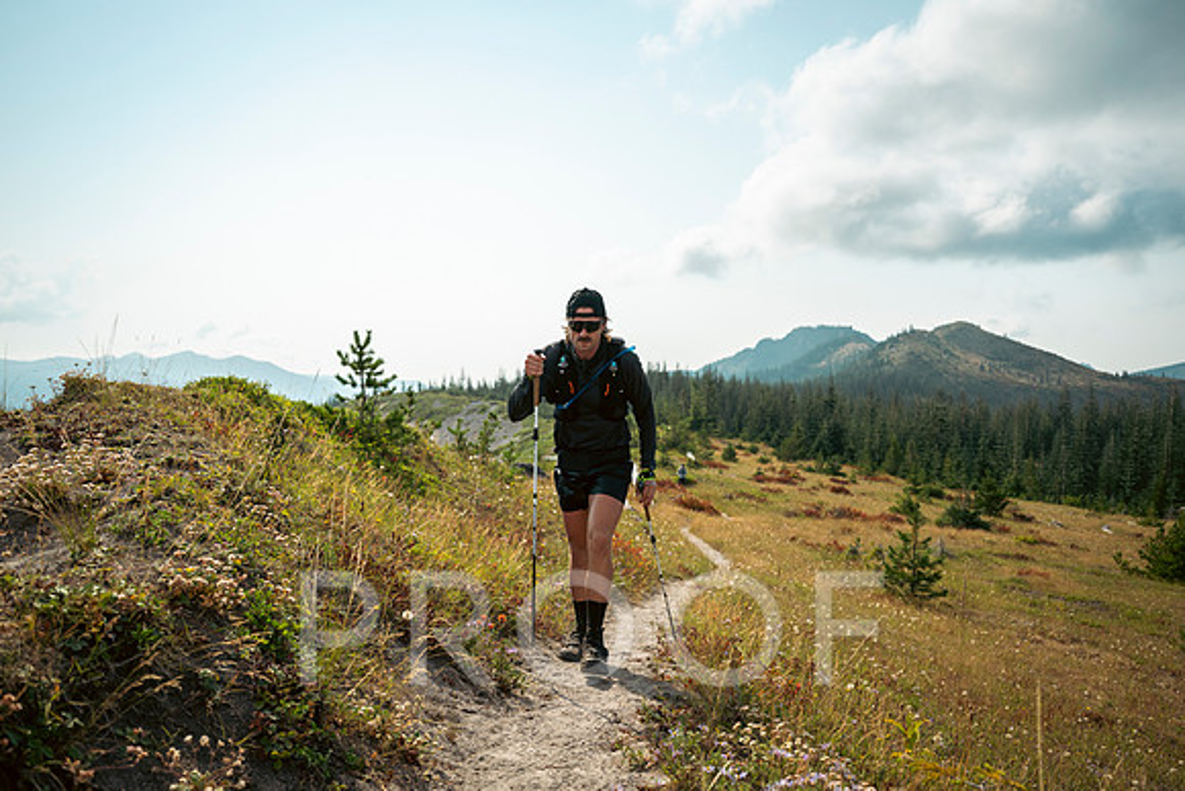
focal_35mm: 28
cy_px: 396
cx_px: 592
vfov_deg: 46.5
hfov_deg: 65.5
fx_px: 921
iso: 100
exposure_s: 1/3200
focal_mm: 26
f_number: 2.8
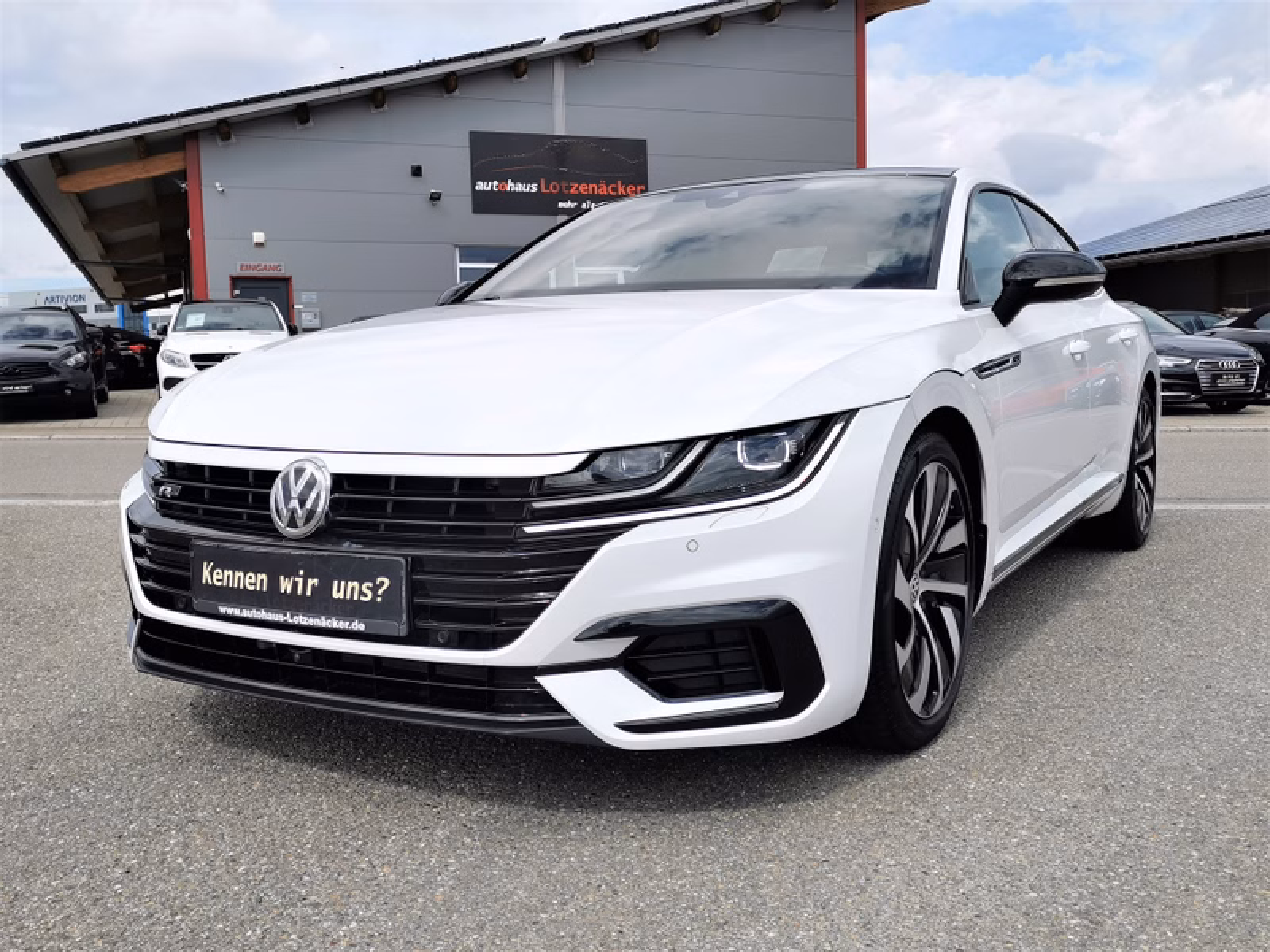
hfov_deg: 55.4
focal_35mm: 33
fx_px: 1211
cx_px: 635
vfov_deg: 42.9
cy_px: 476
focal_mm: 5.58
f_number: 1.8
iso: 50
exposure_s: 1/3106
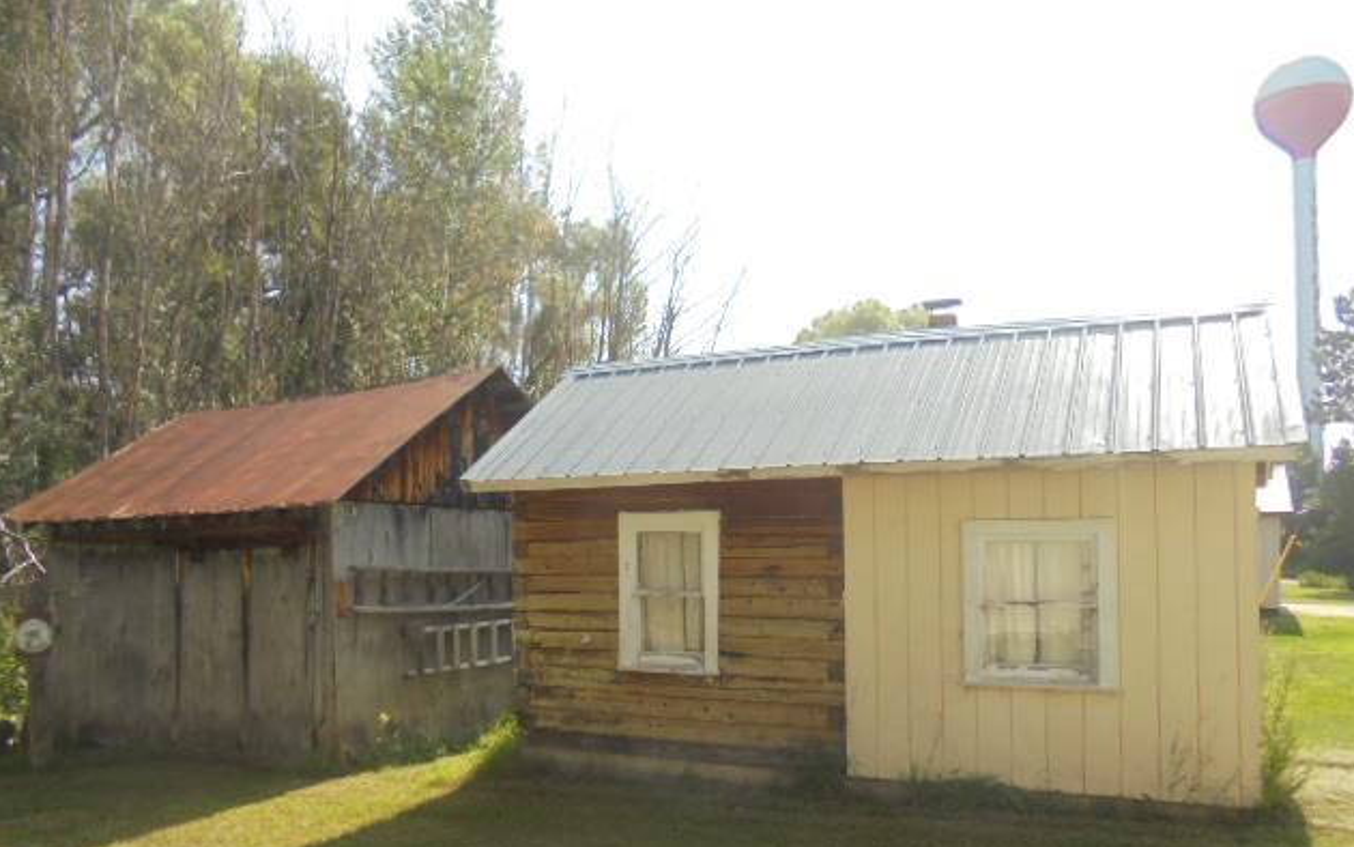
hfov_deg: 66.5
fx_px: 1033
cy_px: 514
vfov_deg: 44.3
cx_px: 683
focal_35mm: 28
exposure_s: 1/500
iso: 100
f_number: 3.5
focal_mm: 4.6
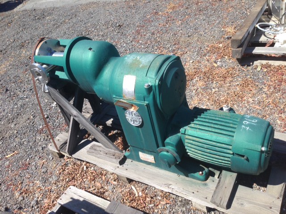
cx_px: 143
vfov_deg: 42.9
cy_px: 107
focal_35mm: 33
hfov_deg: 55.4
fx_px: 273
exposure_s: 1/1022
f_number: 2.4
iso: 50
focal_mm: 4.12
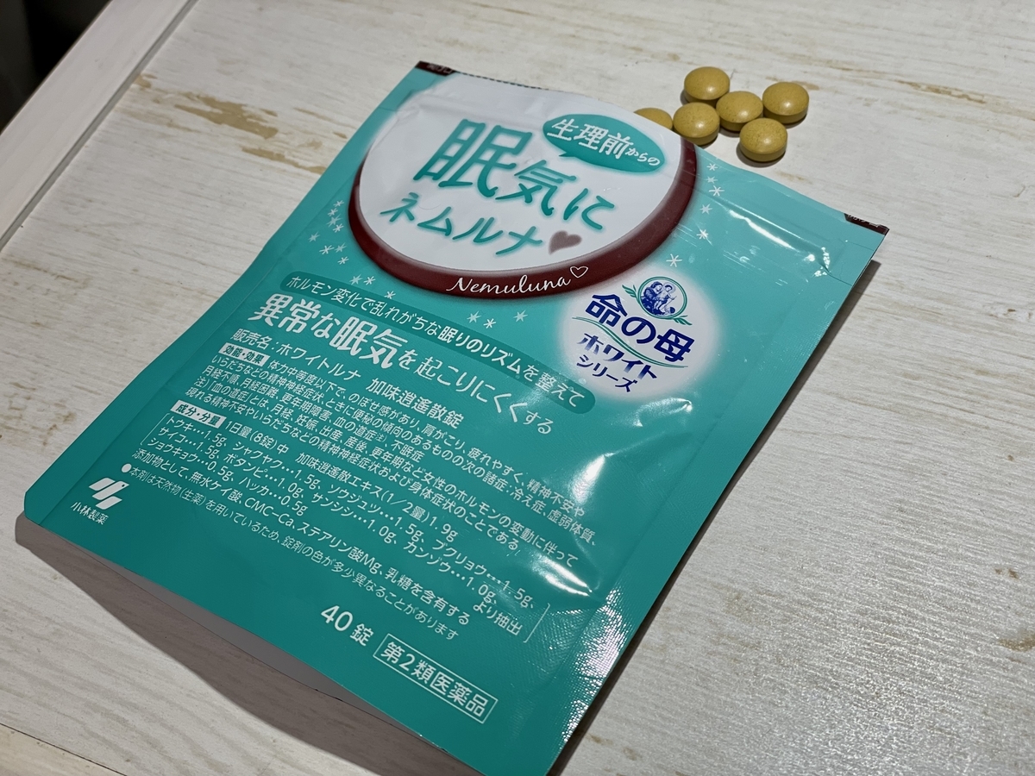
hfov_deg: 36.8
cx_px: 518
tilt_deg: -52.4
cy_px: 388
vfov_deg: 28.0
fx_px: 1555
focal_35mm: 52
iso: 40
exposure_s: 1/100
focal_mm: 6
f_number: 2
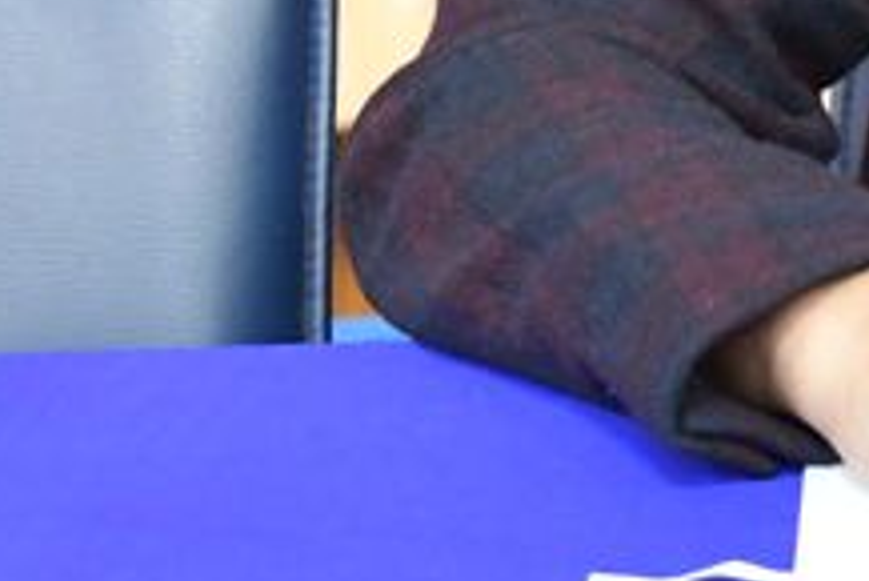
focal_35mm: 269
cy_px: -395
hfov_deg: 7.4
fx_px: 6497
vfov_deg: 5.1
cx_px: 1578
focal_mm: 38
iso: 3200
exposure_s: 1/100
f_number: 4.2
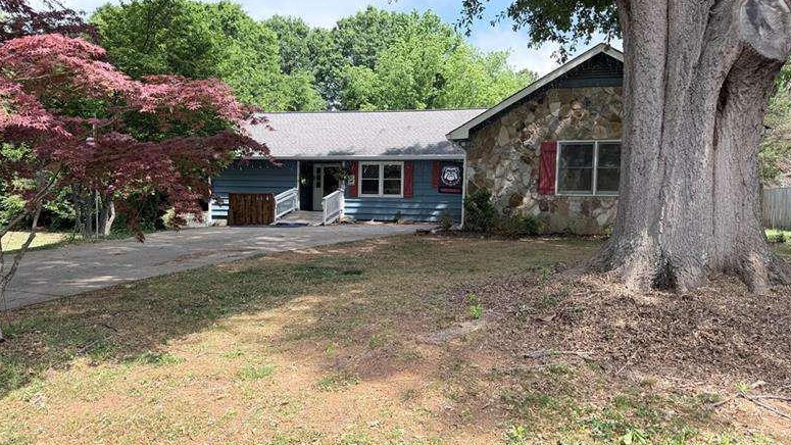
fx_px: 566
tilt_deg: -2.4
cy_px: 231
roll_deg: -0.5
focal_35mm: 27
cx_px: 388
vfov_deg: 42.9
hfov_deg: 69.9
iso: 80
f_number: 1.78
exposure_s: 1/2110
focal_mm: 6.76
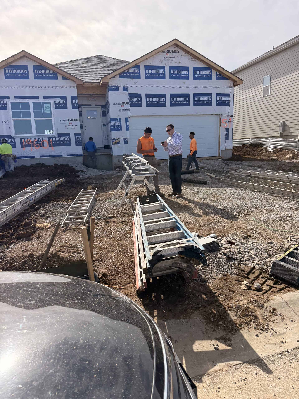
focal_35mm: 24
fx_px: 276
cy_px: 200
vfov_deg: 71.6
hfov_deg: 56.8
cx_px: 150
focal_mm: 6.76
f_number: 1.78
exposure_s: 1/6173
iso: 125
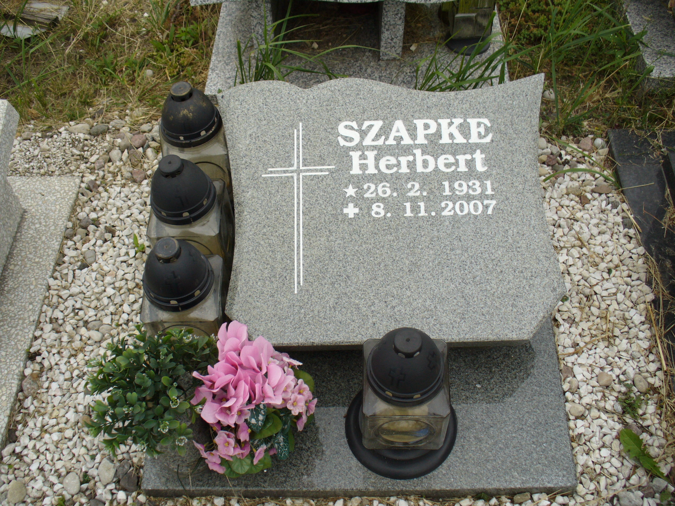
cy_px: 253
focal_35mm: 37
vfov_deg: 38.7
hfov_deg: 50.1
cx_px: 338
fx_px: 721
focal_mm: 6.1
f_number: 2.8
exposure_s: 1/500
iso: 80
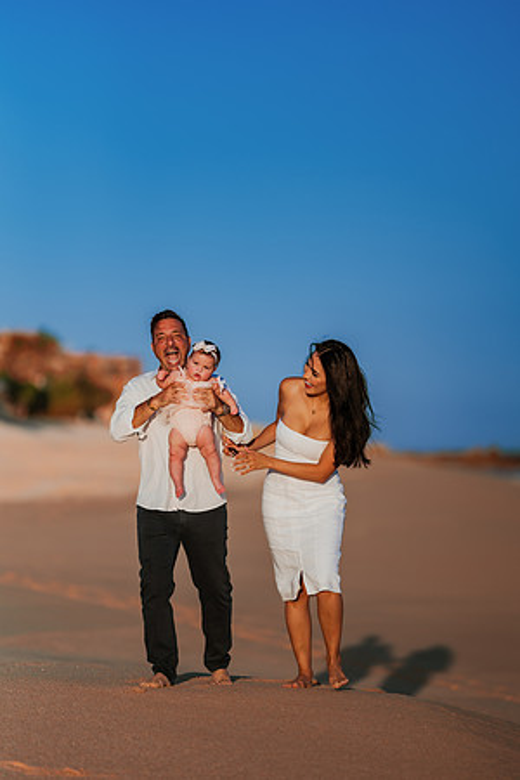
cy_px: 390
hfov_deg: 10.2
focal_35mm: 135
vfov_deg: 15.2
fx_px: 2925
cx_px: 260
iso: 100
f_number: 1.8
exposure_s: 1/8000
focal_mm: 135
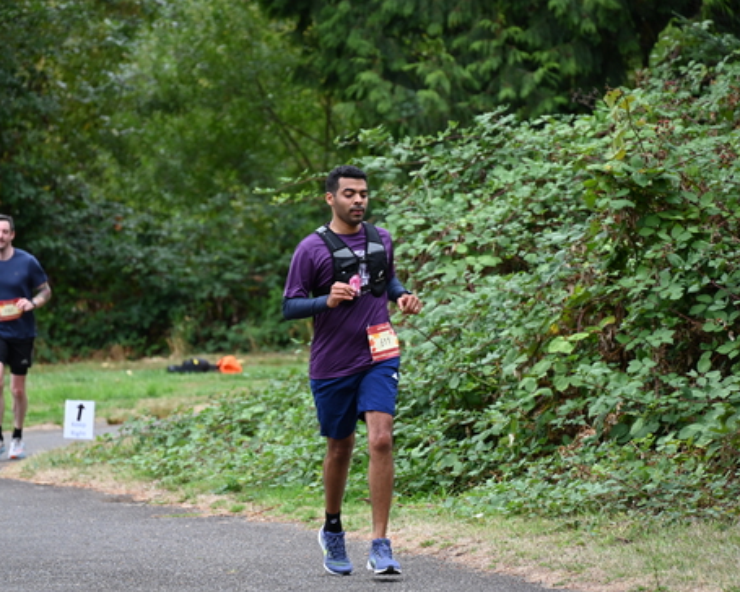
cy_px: 297
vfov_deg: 6.8
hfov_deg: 8.5
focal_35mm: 227
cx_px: 322
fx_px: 4972
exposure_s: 1/250
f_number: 6.3
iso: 400
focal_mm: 200
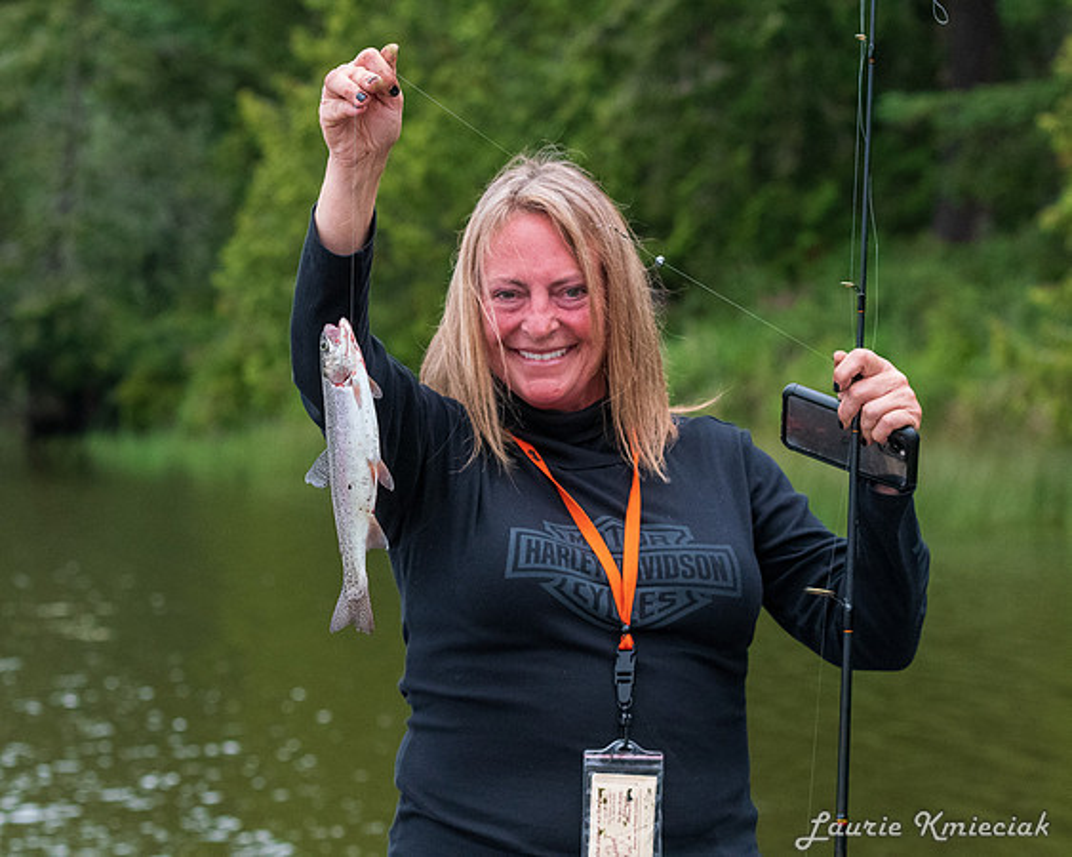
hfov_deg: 16.3
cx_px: 429
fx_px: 3750
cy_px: 428
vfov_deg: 13.0
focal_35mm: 118
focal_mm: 70
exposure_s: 1/5000
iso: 3200
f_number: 5.6
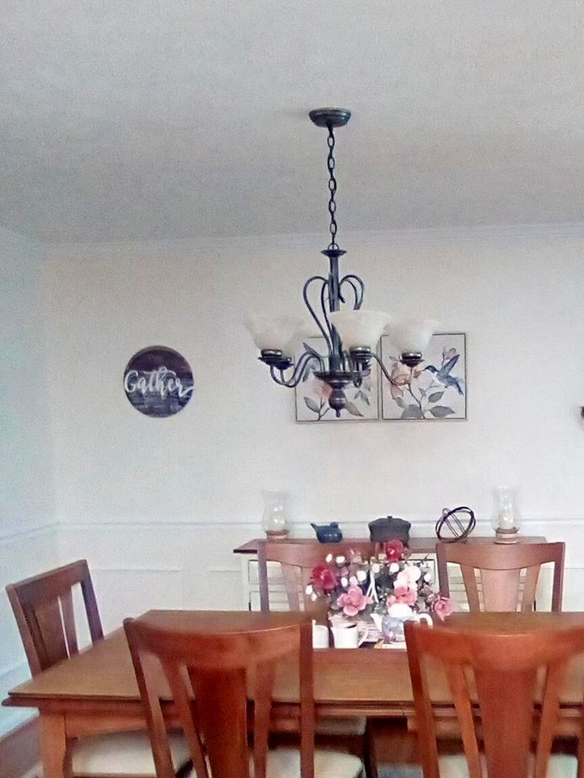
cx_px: 395
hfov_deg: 36.4
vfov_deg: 47.4
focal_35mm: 39
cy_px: 494
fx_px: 877
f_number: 2.2
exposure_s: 1/60
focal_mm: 2.27
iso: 204
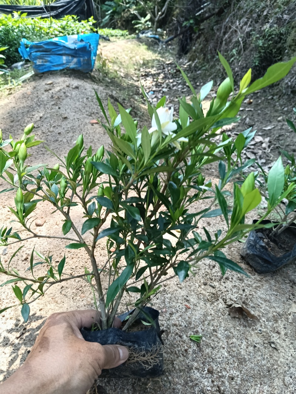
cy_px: 197
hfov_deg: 51.5
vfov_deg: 65.3
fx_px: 307
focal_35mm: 27
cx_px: 148
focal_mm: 3.98
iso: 50
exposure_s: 1/175
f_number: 1.8
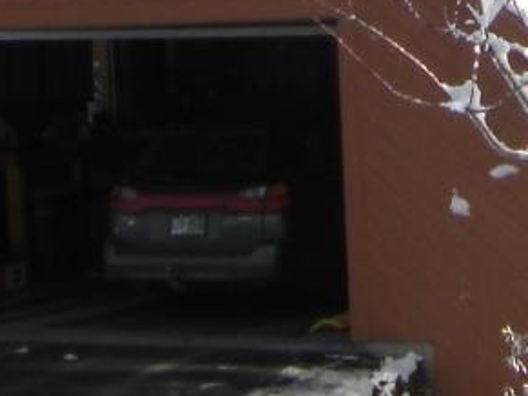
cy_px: -300
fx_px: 3187
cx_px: 673
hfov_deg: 9.3
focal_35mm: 209
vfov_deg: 6.9
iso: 64
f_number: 3.4
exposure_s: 1/320
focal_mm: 6.3
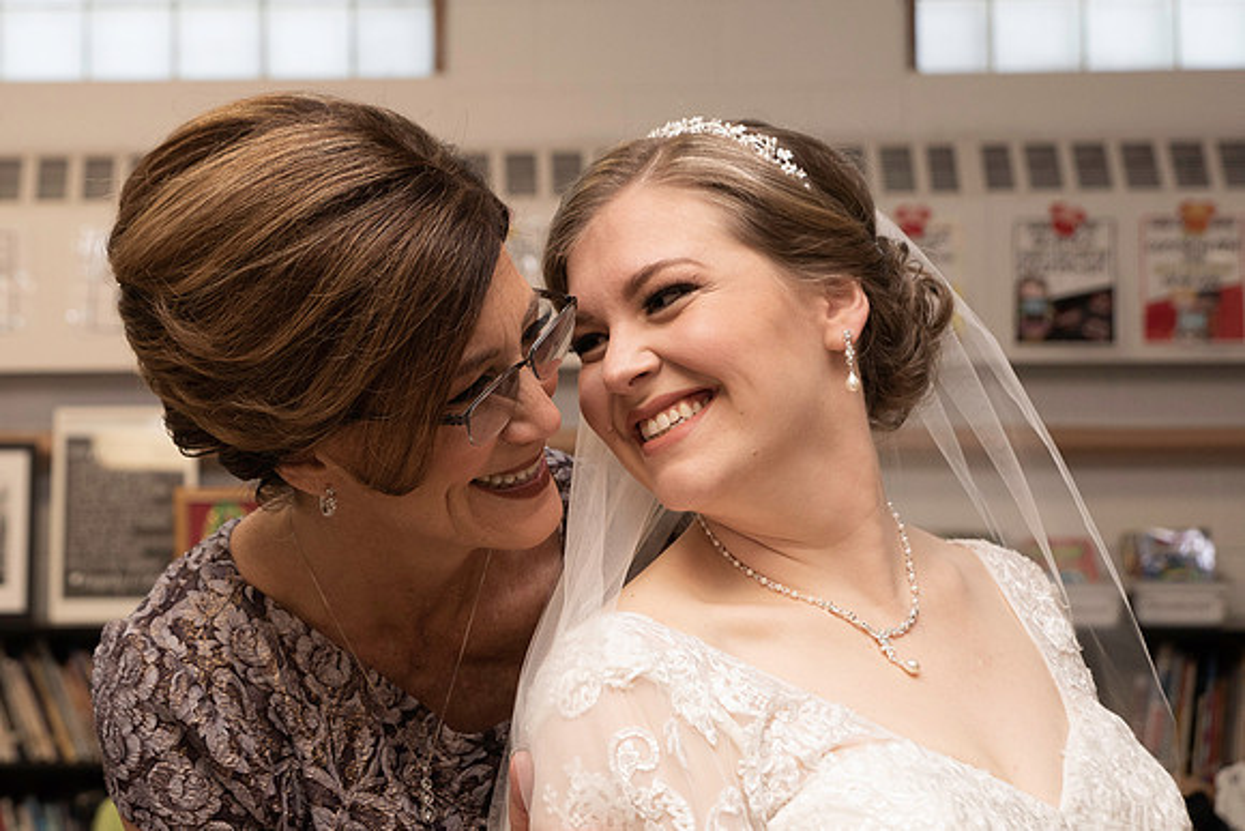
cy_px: 313
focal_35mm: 72
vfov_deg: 18.9
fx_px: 2489
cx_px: 349
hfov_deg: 27.8
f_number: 4.5
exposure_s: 1/200
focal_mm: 50
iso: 640
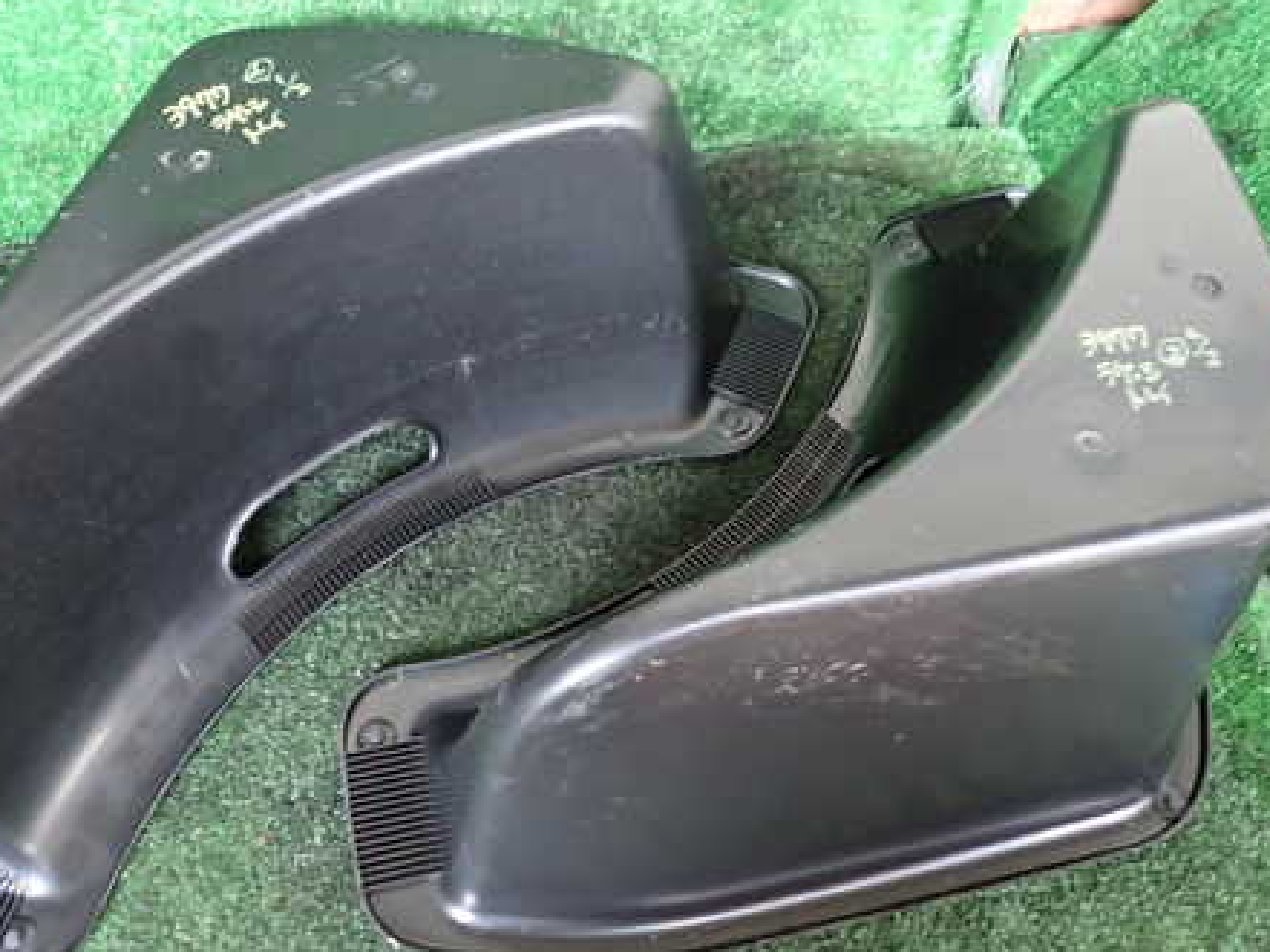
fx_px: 1248
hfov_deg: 53.8
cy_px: 385
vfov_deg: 41.6
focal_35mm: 34
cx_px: 556
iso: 500
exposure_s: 1/30
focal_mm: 4.5
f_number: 2
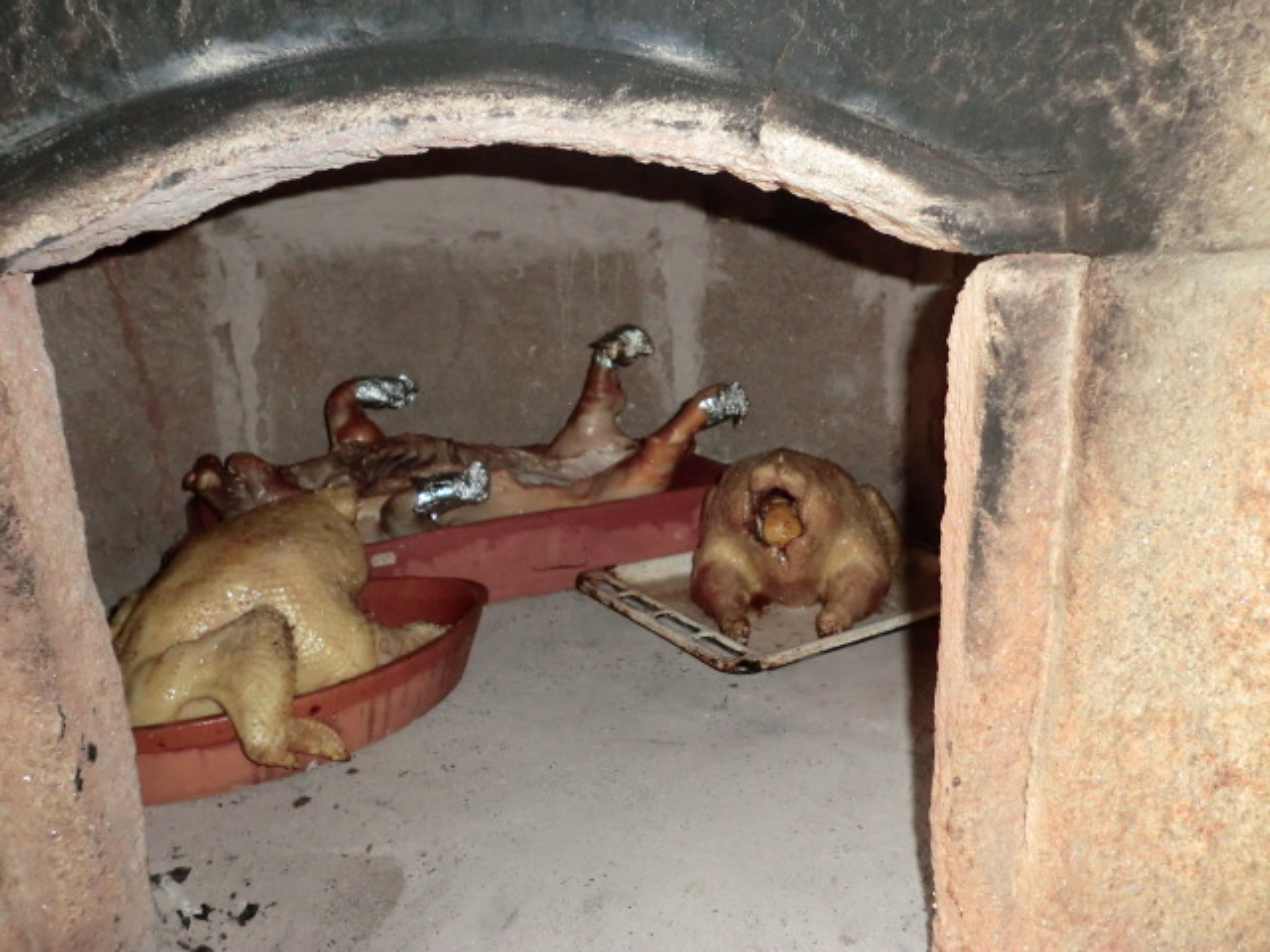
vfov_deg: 44.2
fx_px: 1174
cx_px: 635
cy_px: 476
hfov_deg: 56.8
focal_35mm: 32
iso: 400
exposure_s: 1/60
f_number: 3.5
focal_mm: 5.8
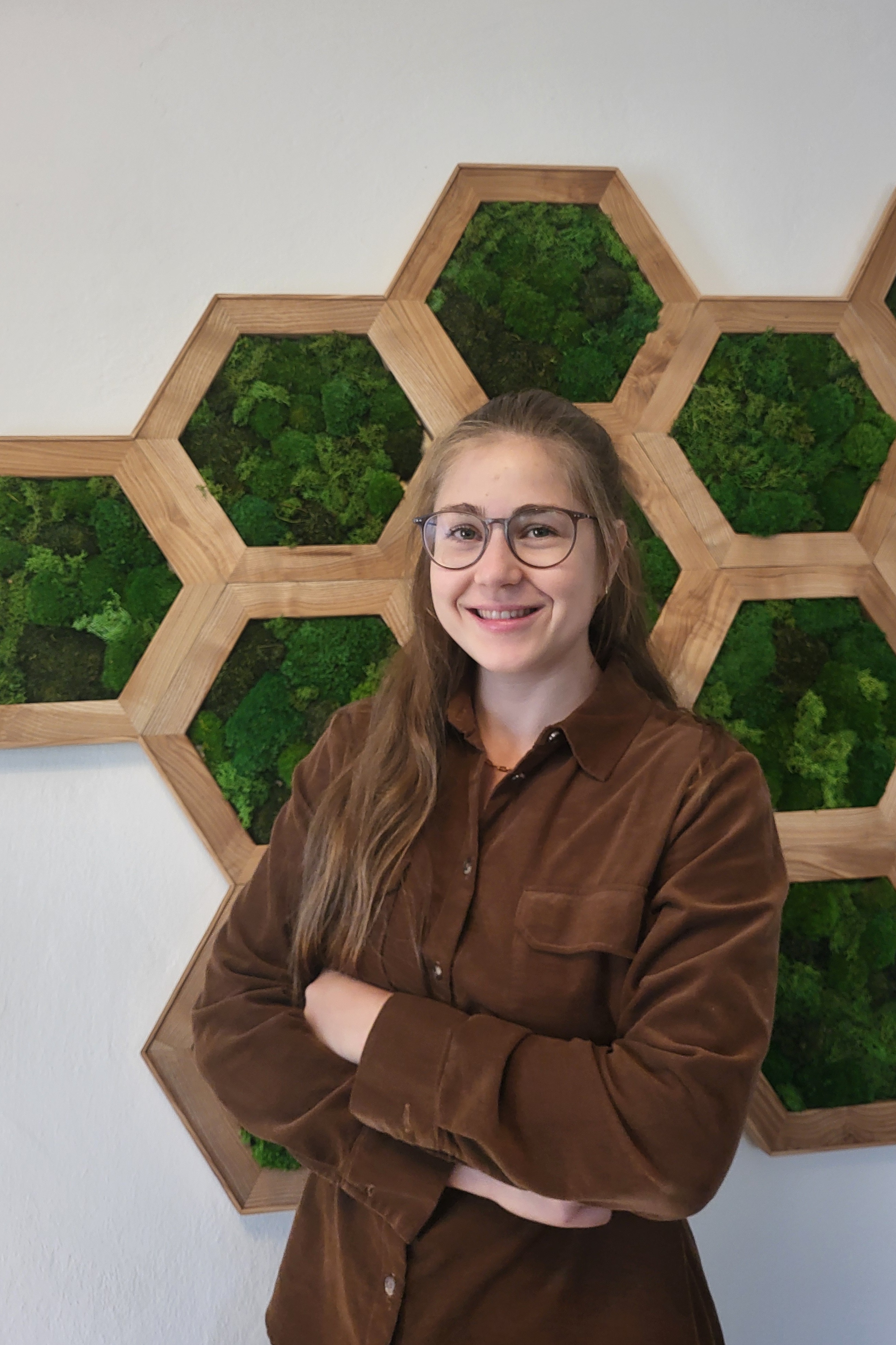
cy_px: 668
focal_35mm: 28
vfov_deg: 65.5
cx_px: 468
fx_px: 1045
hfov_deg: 46.4
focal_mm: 5.4
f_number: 1.8
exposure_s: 1/100
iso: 200
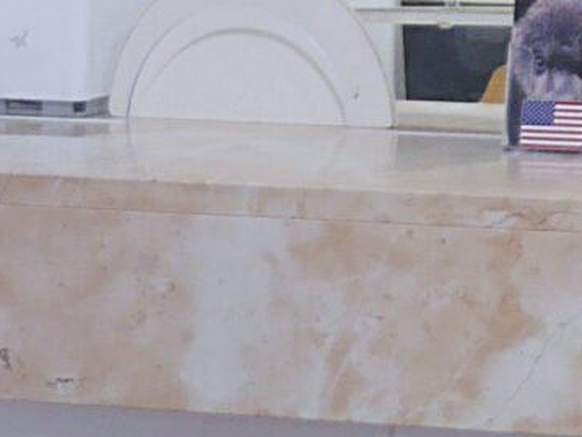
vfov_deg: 5.9
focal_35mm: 243
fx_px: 4088
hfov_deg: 7.6
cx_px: 1387
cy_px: -635
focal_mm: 17
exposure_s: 1/60
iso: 320
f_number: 2.8
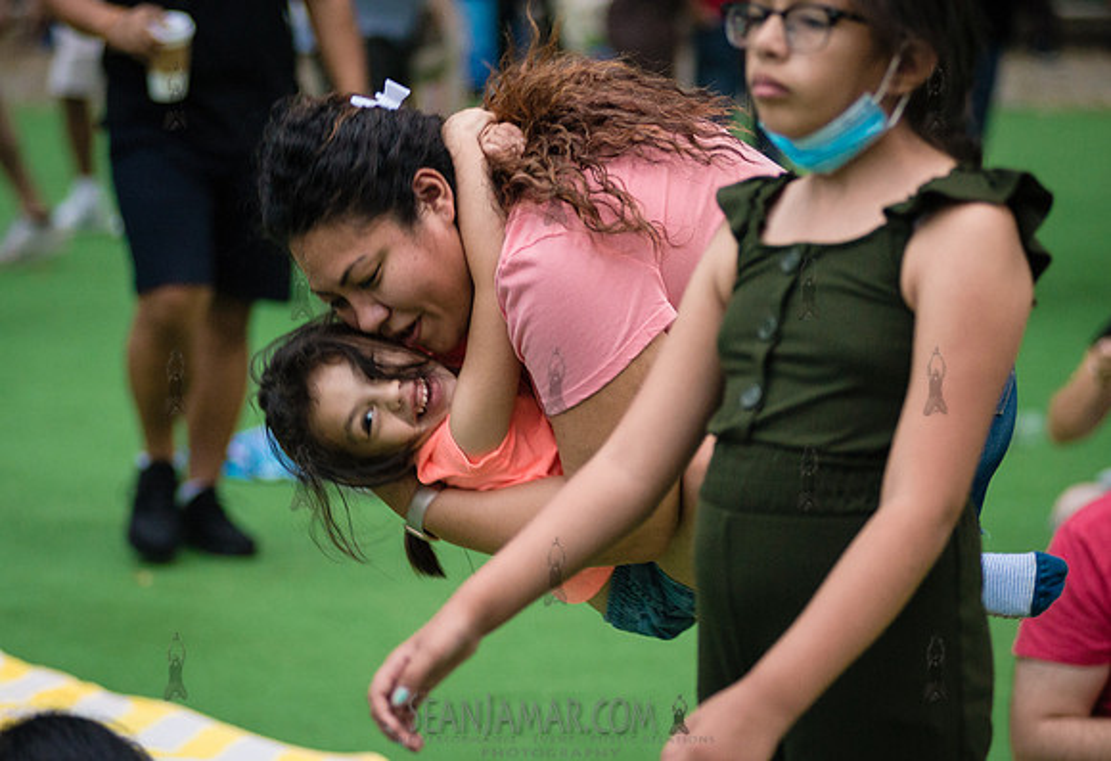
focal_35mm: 133
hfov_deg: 15.3
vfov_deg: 10.5
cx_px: 504
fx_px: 4127
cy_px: 443
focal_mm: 112
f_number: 3.2
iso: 3200
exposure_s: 1/200
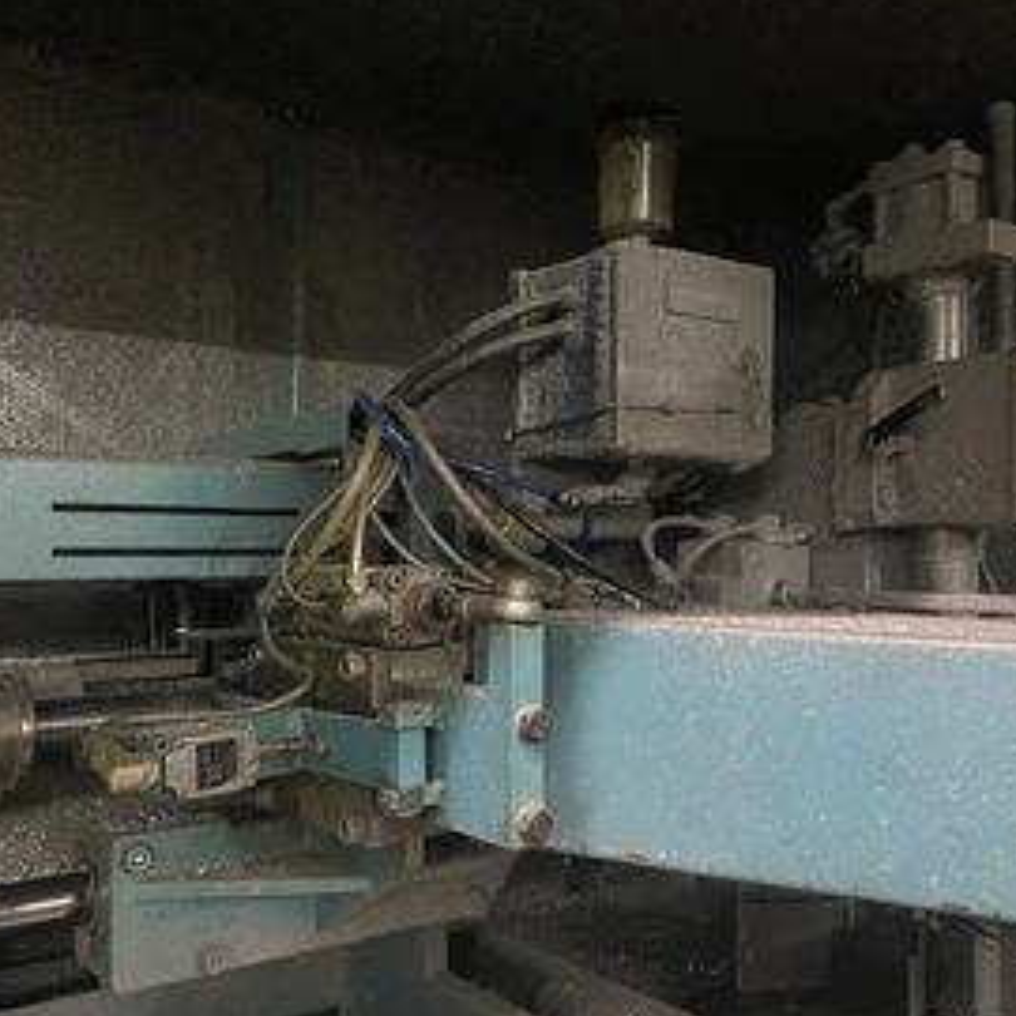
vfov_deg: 48.4
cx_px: 531
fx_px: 1129
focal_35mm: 34
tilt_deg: +1.1
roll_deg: +0.1
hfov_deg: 48.4
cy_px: 542
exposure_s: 1/30
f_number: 1.8
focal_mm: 4.25
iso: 1000
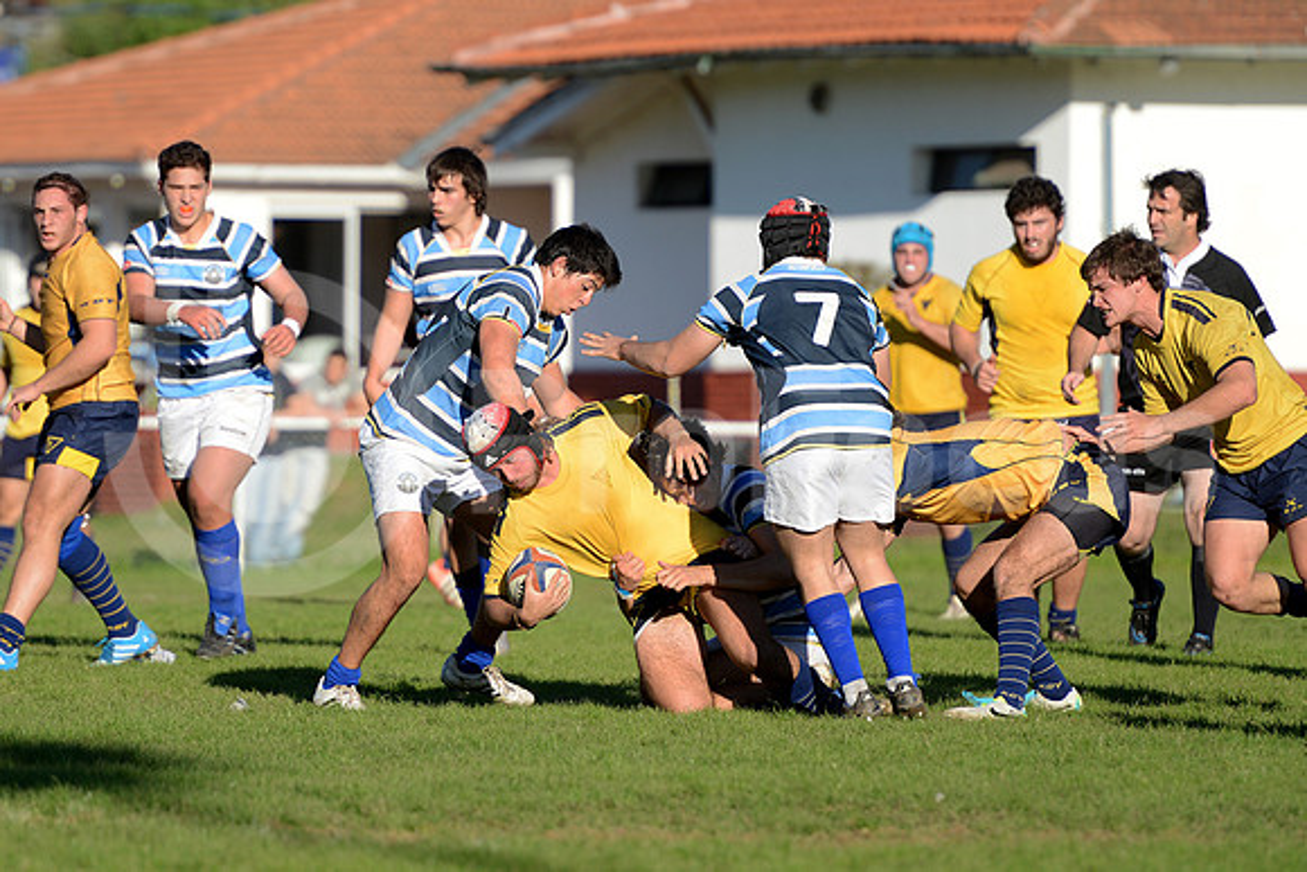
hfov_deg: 7.6
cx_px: 654
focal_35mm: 270
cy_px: 436
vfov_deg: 5.1
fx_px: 9804
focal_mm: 270
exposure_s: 1/1250
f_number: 4
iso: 320
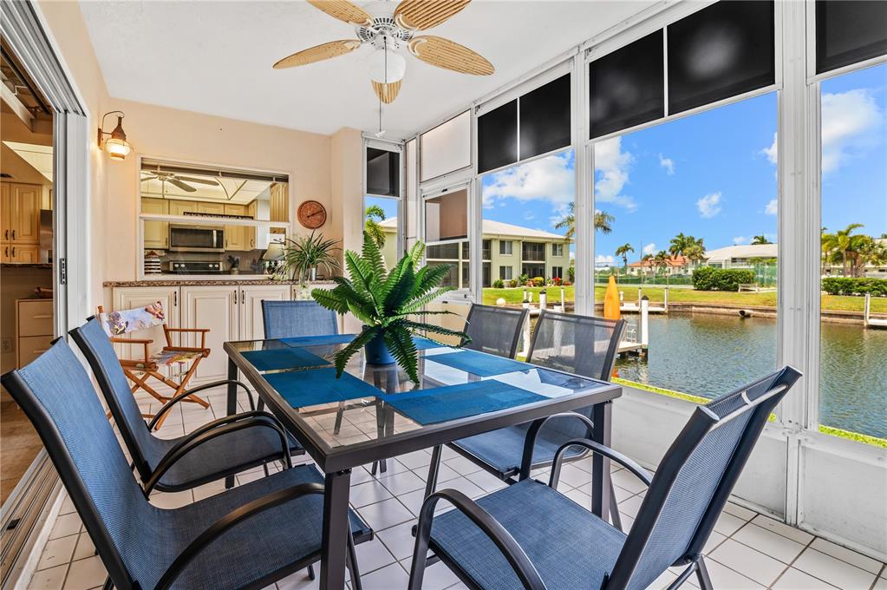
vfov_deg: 73.6
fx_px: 394
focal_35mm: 16
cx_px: 444
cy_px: 295
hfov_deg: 96.8
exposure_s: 1/20
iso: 320
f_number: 10
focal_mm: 16
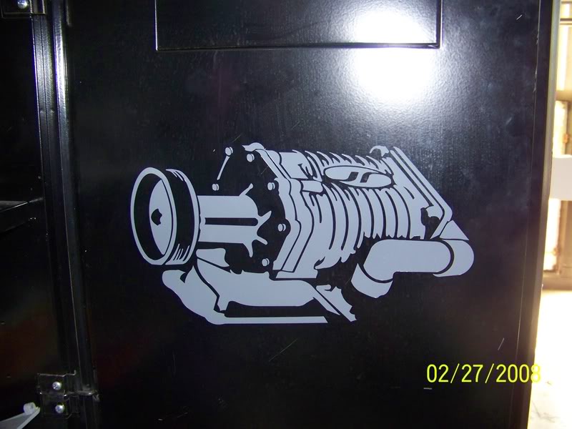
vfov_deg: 39.7
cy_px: 214
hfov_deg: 51.4
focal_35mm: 36
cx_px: 286
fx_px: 595
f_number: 2.8
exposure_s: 1/30
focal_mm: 5.85
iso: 200
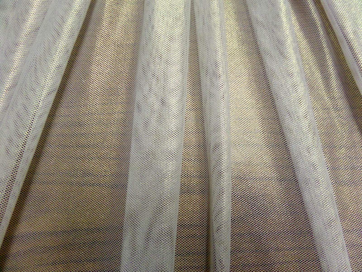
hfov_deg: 71.6
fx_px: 251
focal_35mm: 24
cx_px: 181
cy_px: 136
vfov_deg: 56.8
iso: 320
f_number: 3.2
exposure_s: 1/30
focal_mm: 4
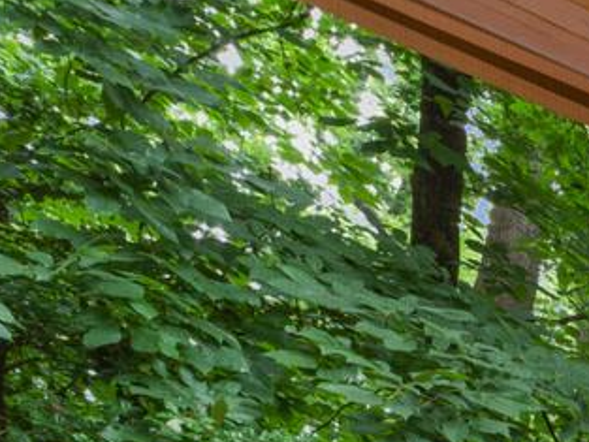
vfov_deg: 11.6
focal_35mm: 92
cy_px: 1207
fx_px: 1573
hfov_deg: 10.5
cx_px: 1910
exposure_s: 1/1.25
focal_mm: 14.7
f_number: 8
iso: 100
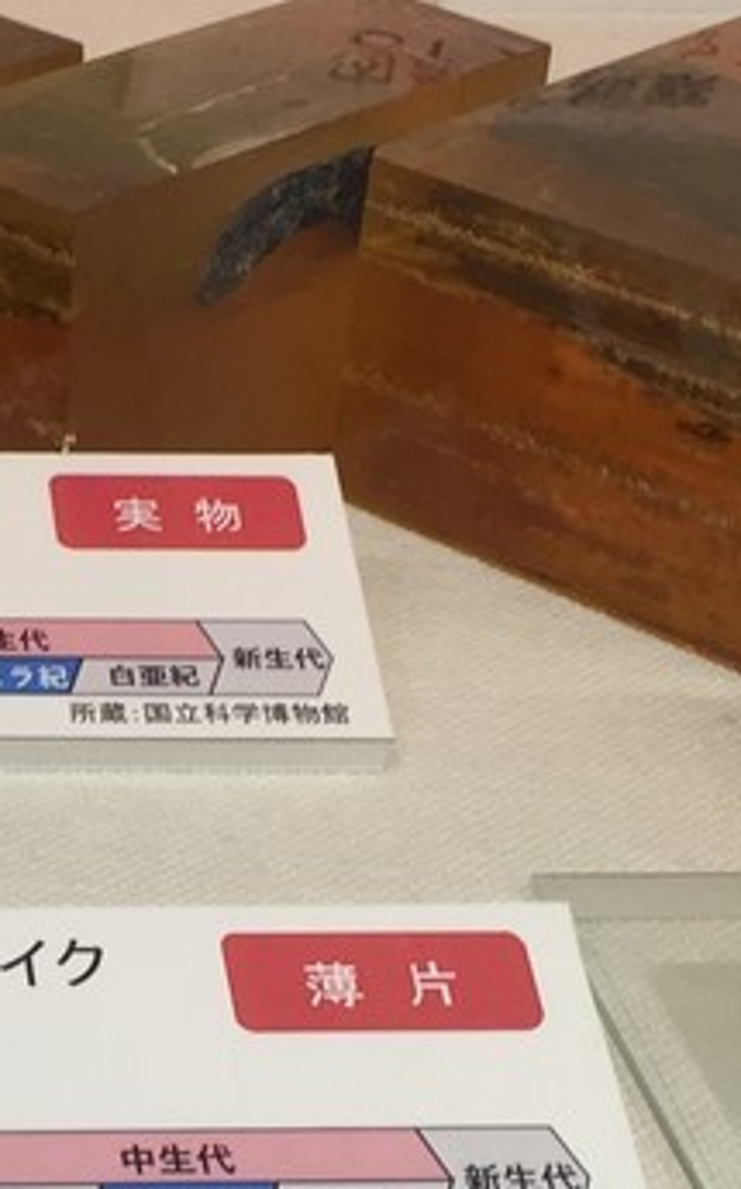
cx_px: -307
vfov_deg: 19.3
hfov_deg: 11.8
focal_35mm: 107
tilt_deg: -33.2
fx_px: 3465
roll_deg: -2.8
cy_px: 975
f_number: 2.2
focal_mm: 4.15
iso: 40
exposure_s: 1/50
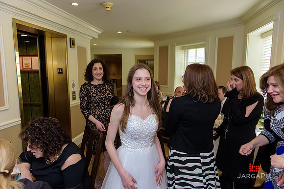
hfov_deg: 73.7
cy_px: 94
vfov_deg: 53.2
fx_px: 189
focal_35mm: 24
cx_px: 142
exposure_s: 1/125
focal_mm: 24
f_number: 3.2
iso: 1600
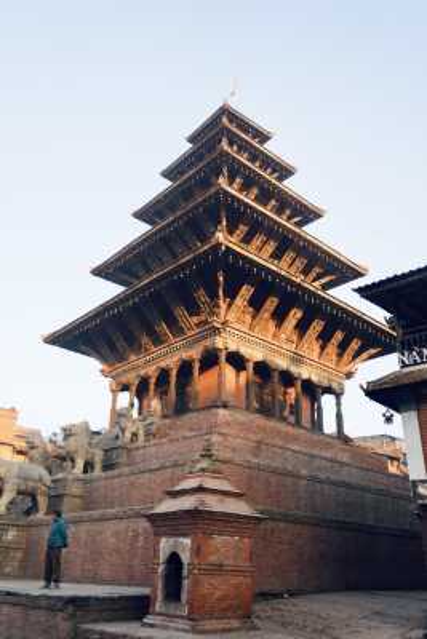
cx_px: 214
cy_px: 320
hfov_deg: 45.0
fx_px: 515
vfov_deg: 63.6
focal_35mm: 29
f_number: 3.5
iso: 250
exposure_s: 1/200
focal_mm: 29
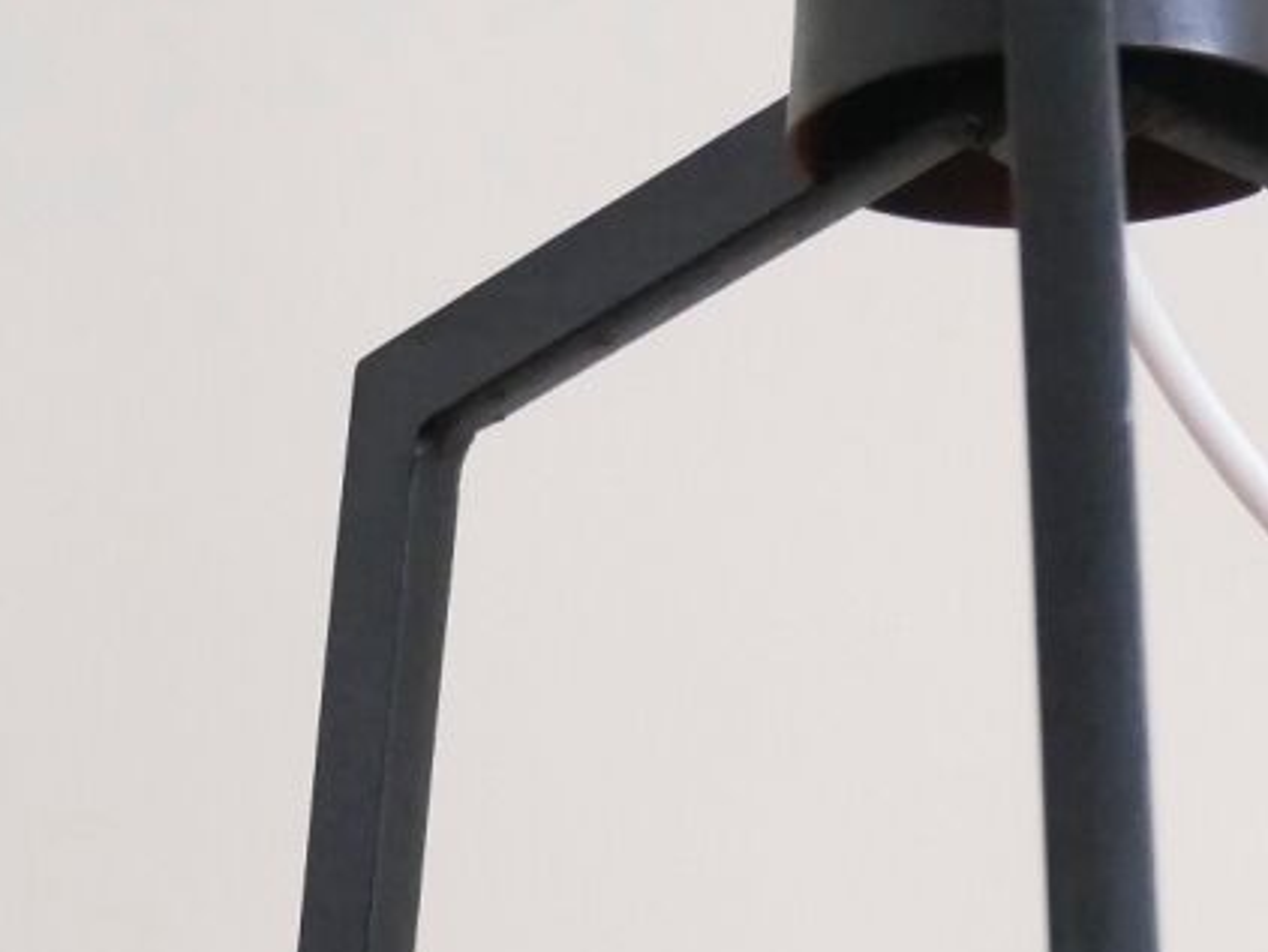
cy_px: 1395
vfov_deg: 14.2
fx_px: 3592
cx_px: 1211
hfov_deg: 19.5
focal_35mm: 98
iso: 3200
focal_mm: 13
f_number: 3.5
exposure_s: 1/8
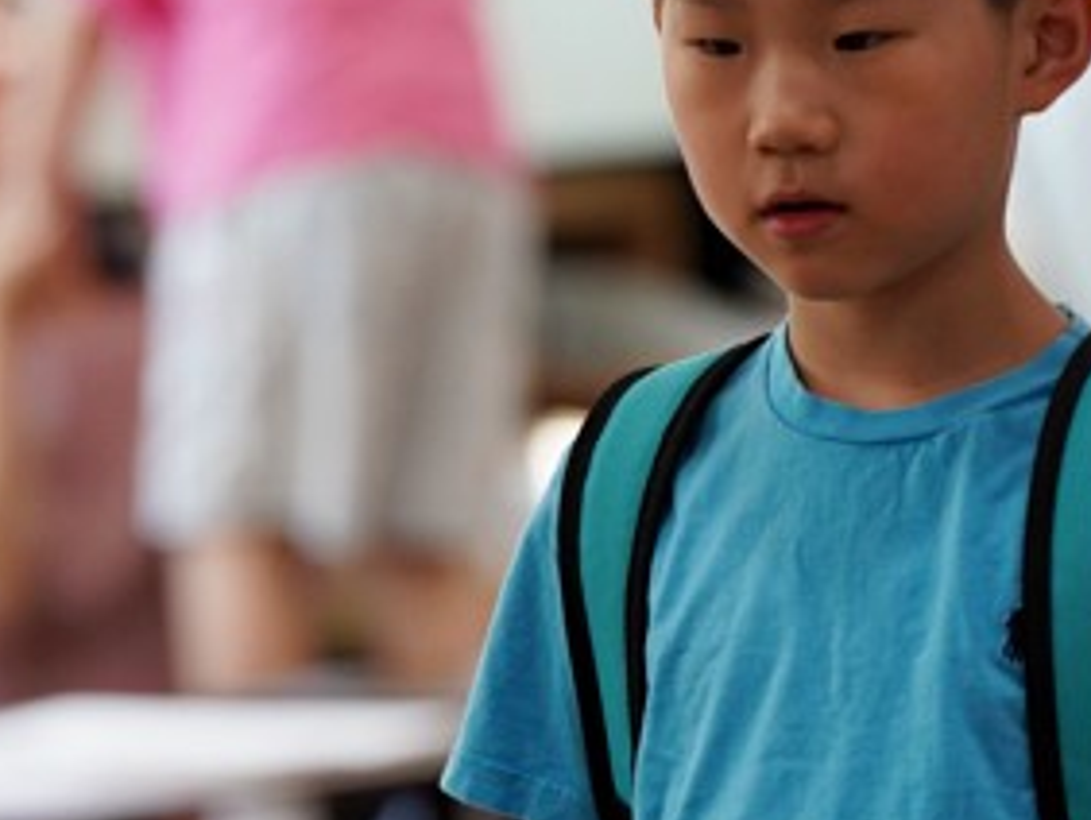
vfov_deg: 2.4
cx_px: 1033
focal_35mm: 613
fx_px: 19337
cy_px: 425
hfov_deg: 3.2
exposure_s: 1/250
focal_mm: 200
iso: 800
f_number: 4
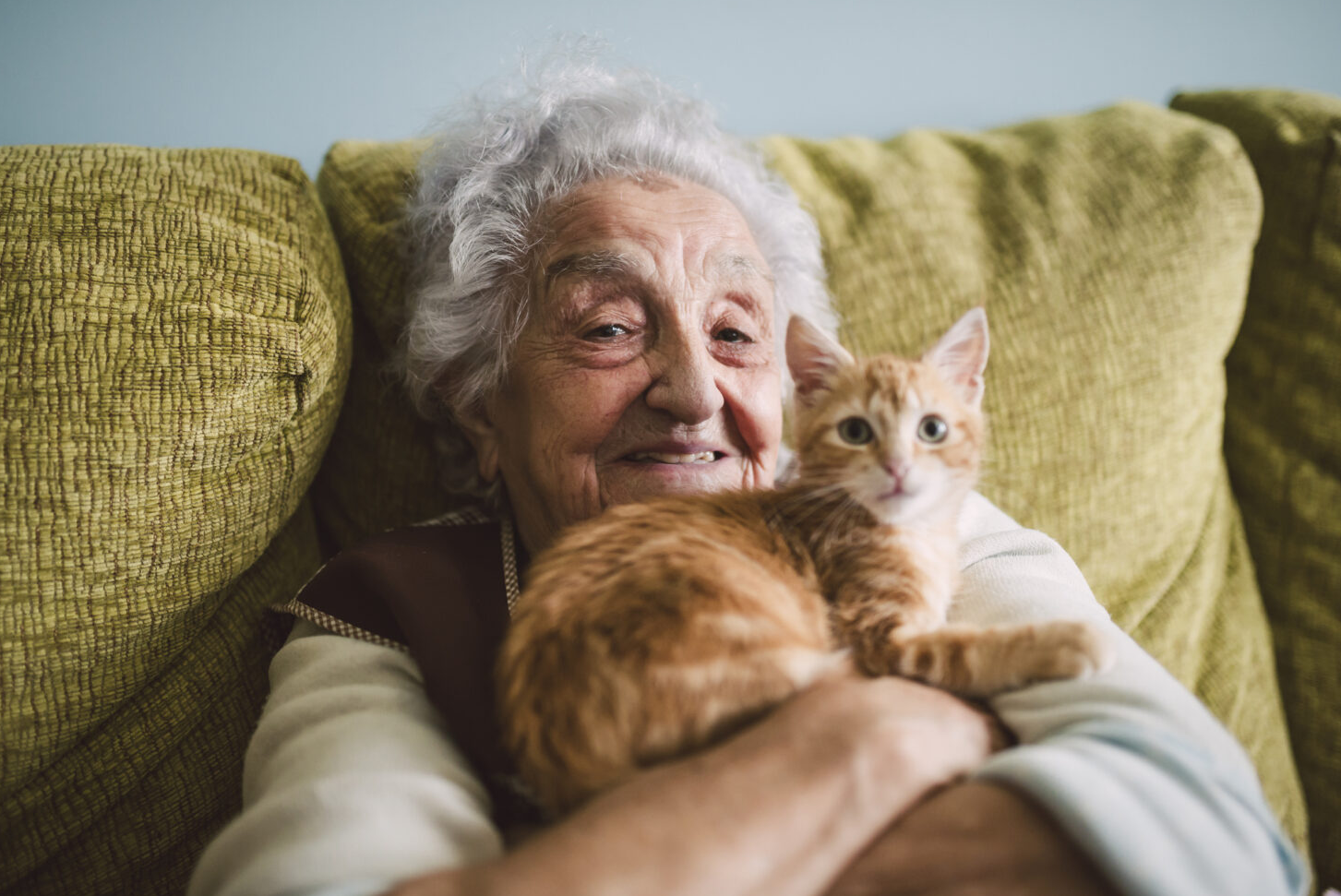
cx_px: 646
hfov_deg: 51.8
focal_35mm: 37
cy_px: 445
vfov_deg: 36.0
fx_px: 1379
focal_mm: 35
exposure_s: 1/125
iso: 1600
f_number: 1.4
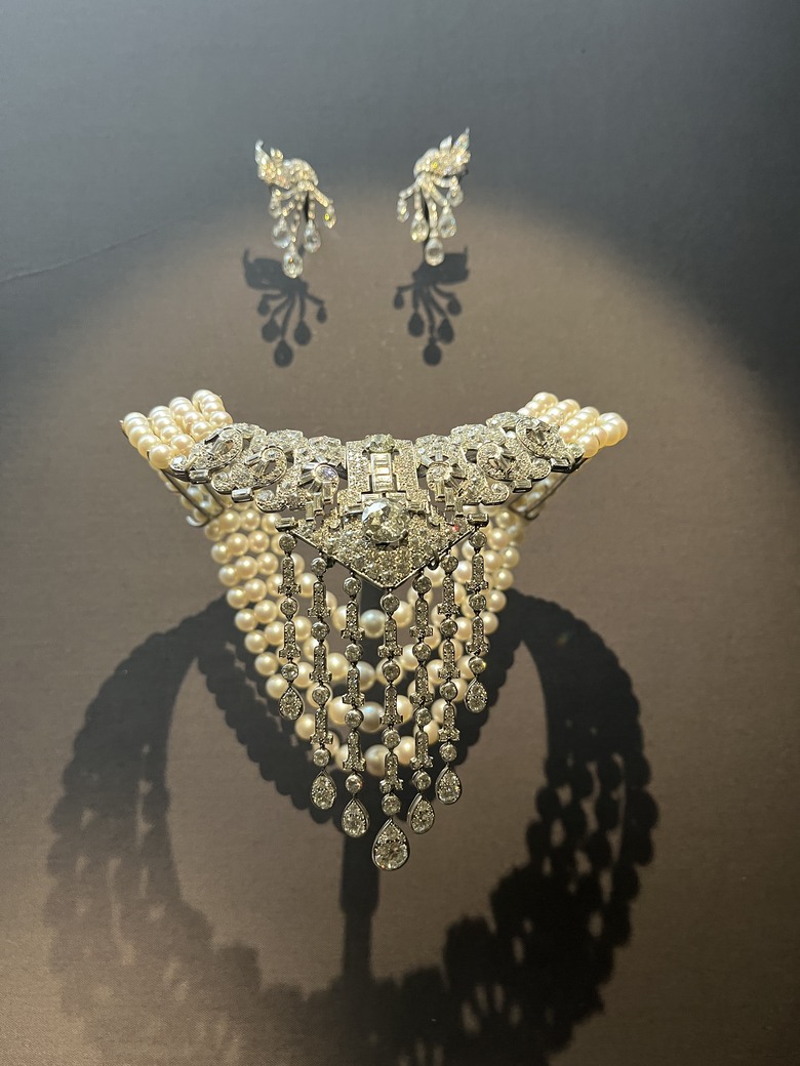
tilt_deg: -6.5
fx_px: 801
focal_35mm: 26
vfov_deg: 67.3
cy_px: 533
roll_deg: +0.7
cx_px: 400
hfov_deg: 53.1
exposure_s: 1/55
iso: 250
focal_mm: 5.1
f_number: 1.6
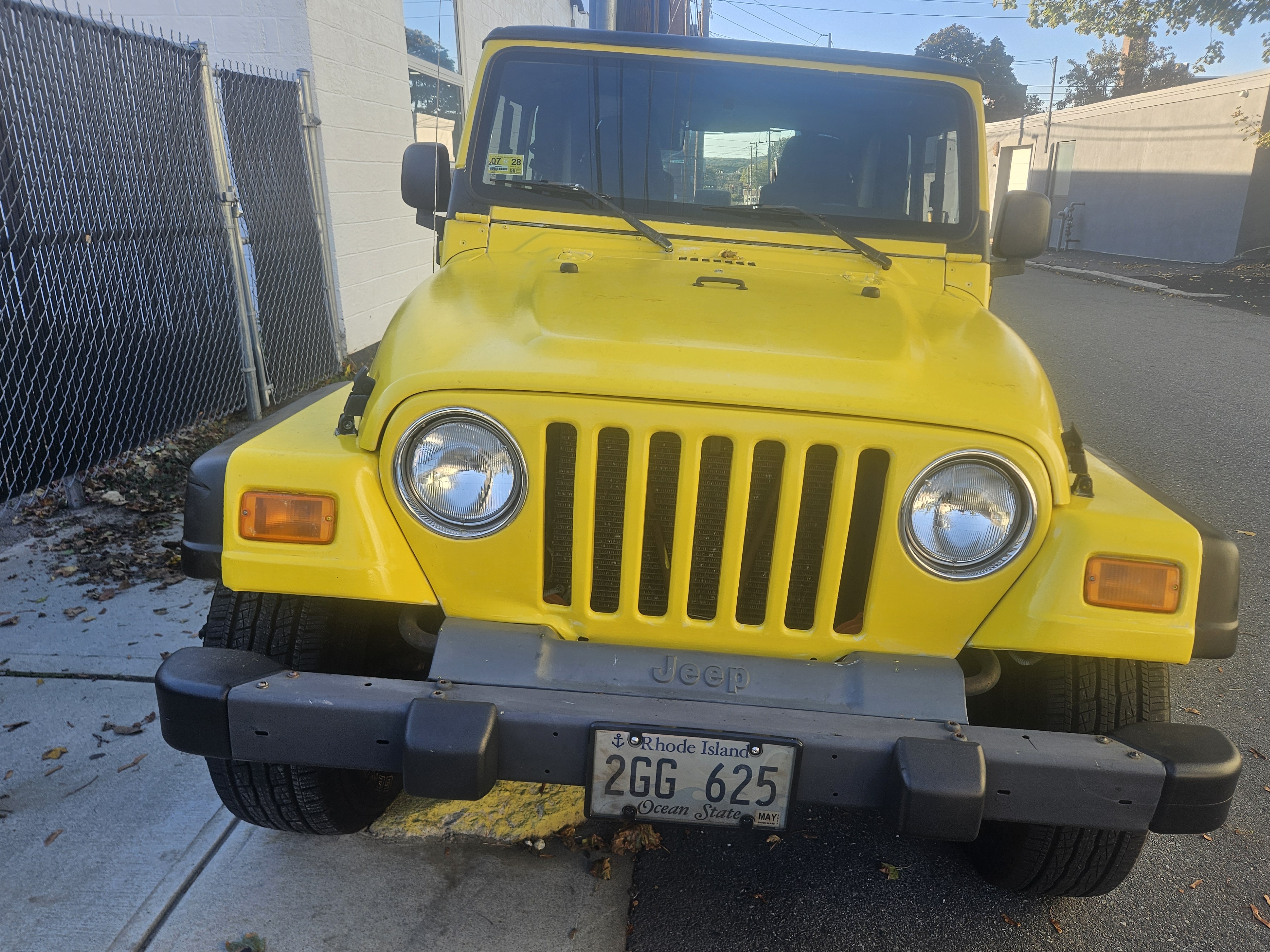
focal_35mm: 26
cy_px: 517
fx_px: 954
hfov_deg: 67.3
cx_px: 665
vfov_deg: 53.0
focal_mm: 5.4
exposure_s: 1/262
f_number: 1.8
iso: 25
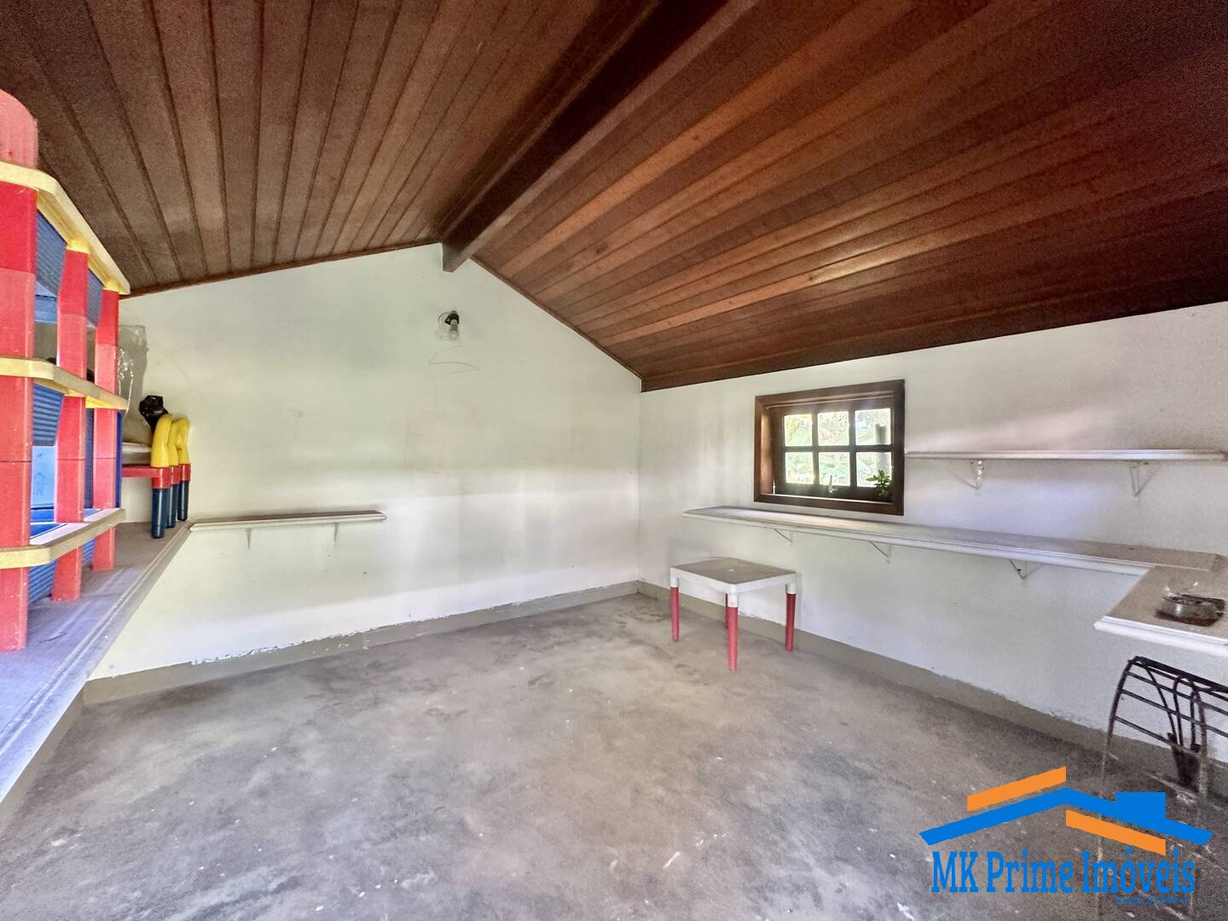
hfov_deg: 102.1
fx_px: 497
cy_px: 460
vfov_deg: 85.7
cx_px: 614
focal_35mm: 14
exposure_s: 1/60
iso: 400
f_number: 2.2
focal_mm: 2.22
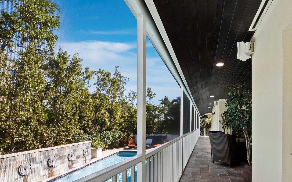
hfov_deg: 87.2
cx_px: 172
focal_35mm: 19
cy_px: 124
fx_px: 151
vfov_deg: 60.4
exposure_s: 1/20
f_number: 11
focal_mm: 7
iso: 400
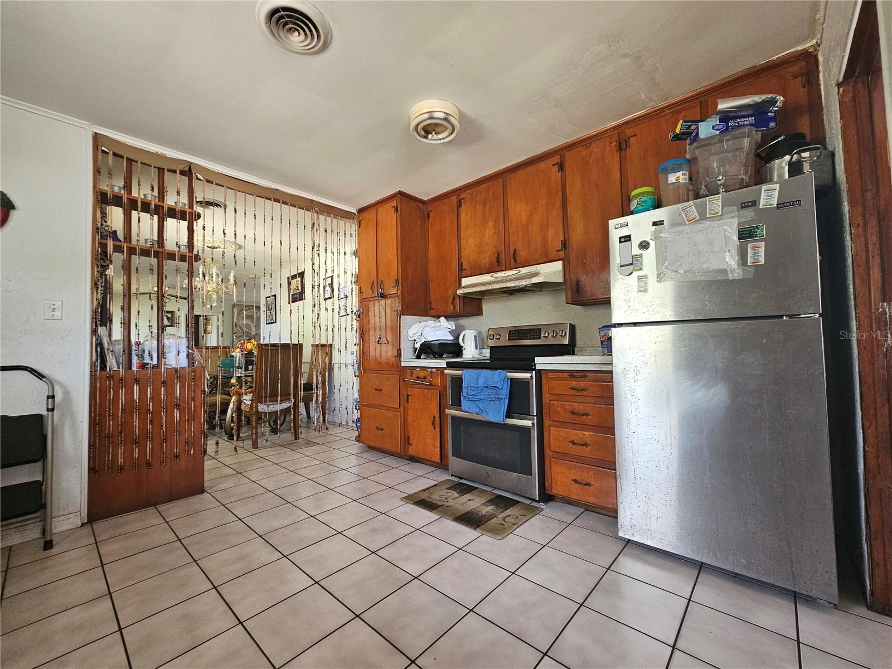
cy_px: 334
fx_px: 335
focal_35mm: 13
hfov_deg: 106.2
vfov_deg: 89.9
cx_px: 446
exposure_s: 1/30
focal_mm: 2.2
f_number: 2.2
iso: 320
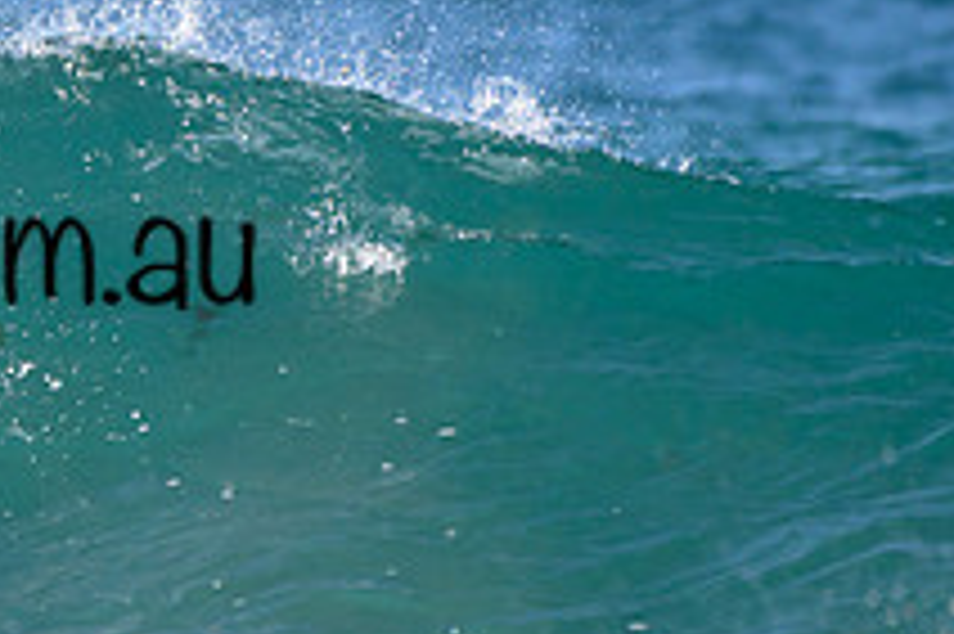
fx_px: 49806
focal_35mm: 1881
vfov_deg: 0.7
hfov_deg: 1.1
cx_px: -347
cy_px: 387
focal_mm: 500
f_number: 5.6
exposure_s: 1/2000
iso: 320
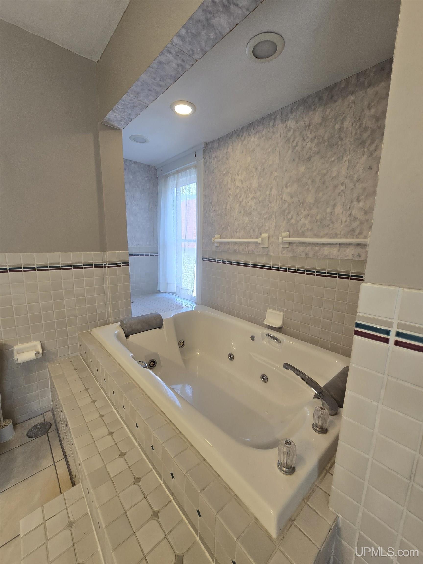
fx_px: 212
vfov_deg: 106.2
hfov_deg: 89.9
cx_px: 212
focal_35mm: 13
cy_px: 282
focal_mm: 2.2
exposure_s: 1/60
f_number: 2.2
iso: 100
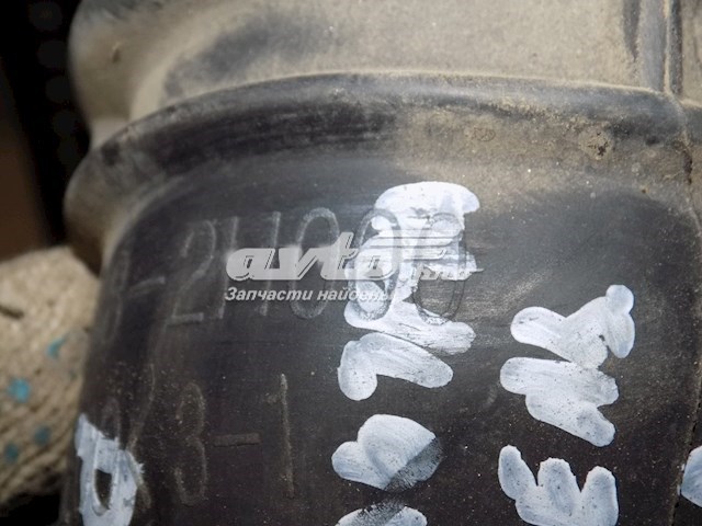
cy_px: 263
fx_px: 1196
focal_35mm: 59
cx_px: 351
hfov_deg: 32.7
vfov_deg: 24.8
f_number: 4
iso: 200
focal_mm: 10.5
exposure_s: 1/30
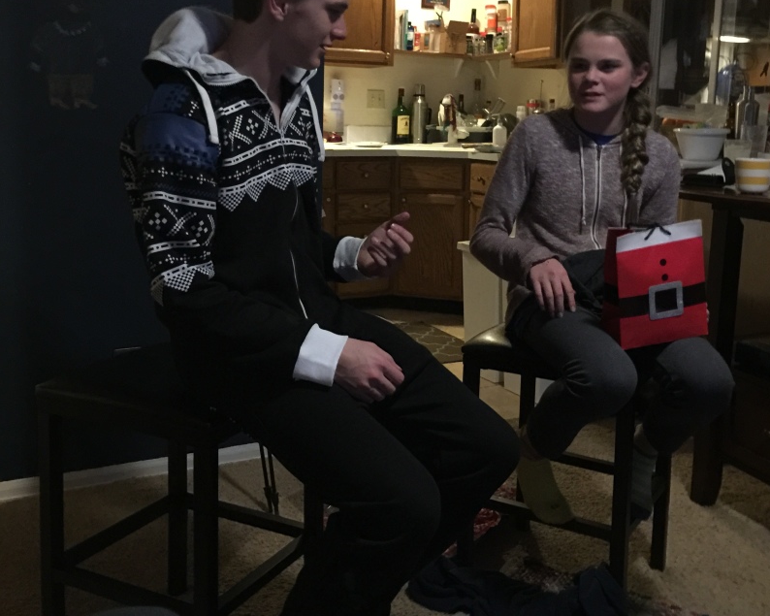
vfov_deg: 39.0
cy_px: 248
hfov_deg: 47.9
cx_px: 387
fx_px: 866
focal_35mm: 38
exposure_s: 1/4
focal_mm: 4.15
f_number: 2.2
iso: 200
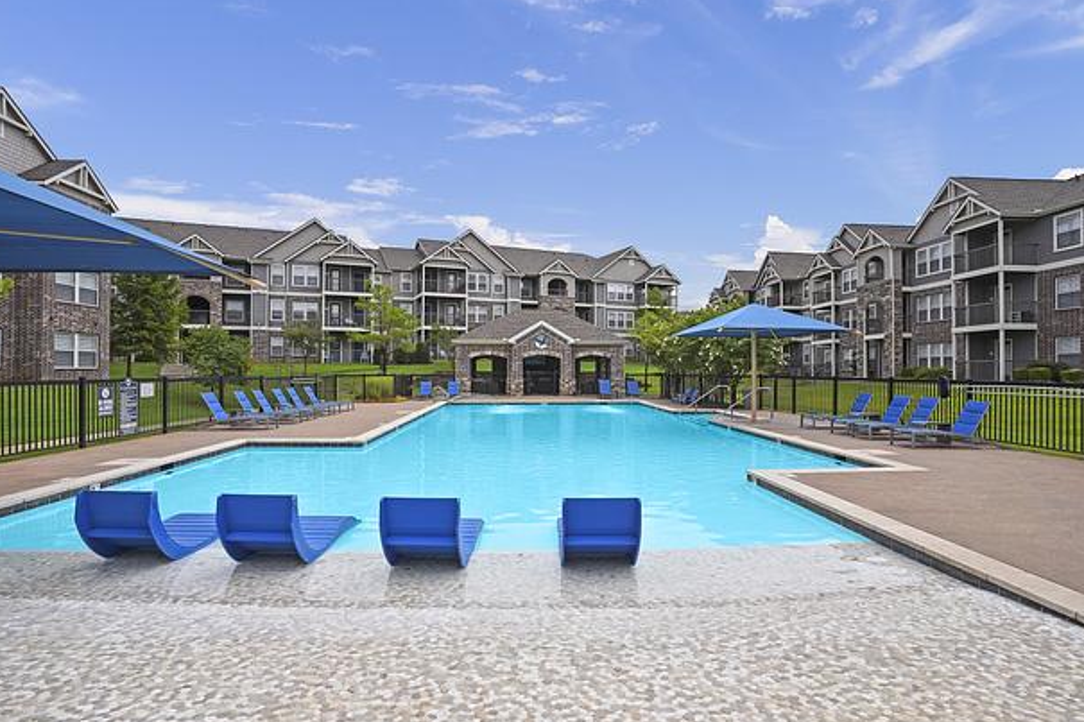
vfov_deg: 67.3
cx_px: 554
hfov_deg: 90.0
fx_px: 542
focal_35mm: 18
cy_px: 375
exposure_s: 1/1250
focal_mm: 17
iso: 320
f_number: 8
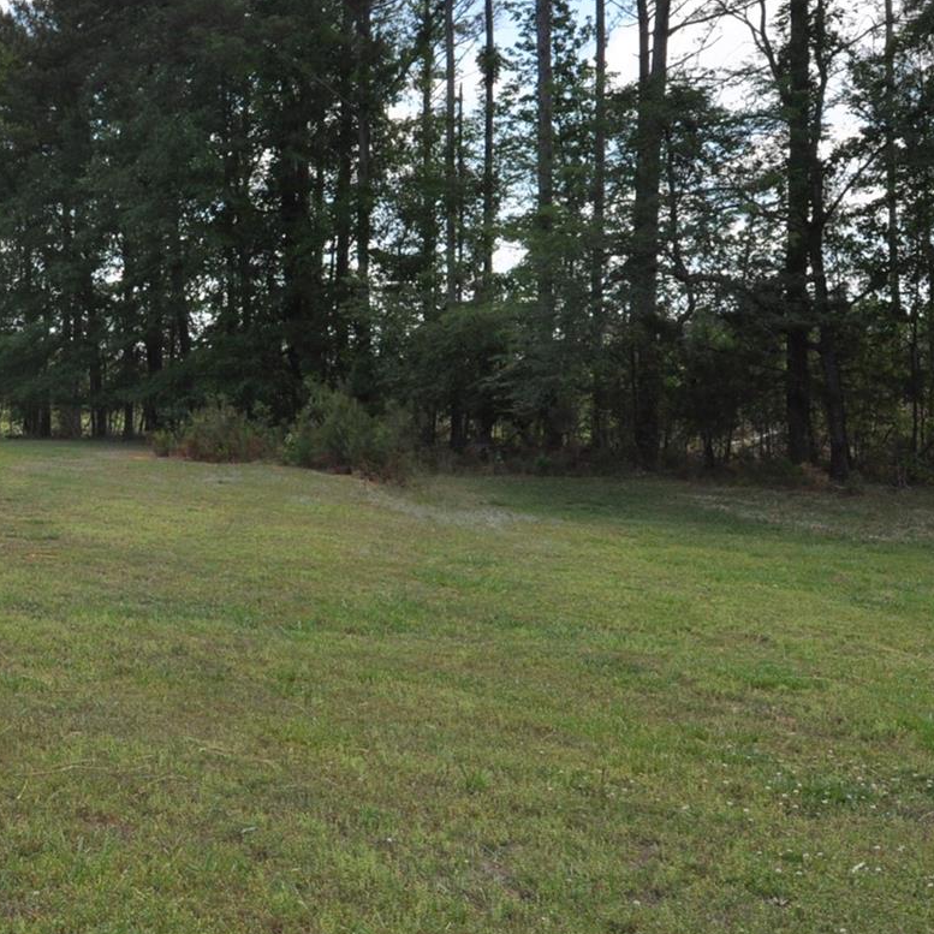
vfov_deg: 36.0
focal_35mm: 47
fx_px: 1435
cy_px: 399
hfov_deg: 33.0
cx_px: -6
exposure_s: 1/250
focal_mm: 14
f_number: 8
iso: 400
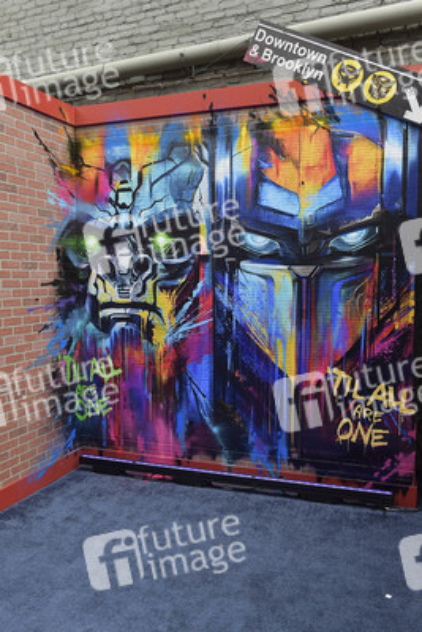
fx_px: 509
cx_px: 211
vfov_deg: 63.6
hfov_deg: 45.0
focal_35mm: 29
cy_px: 316
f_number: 6.3
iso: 200
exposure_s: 1/250
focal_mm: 29
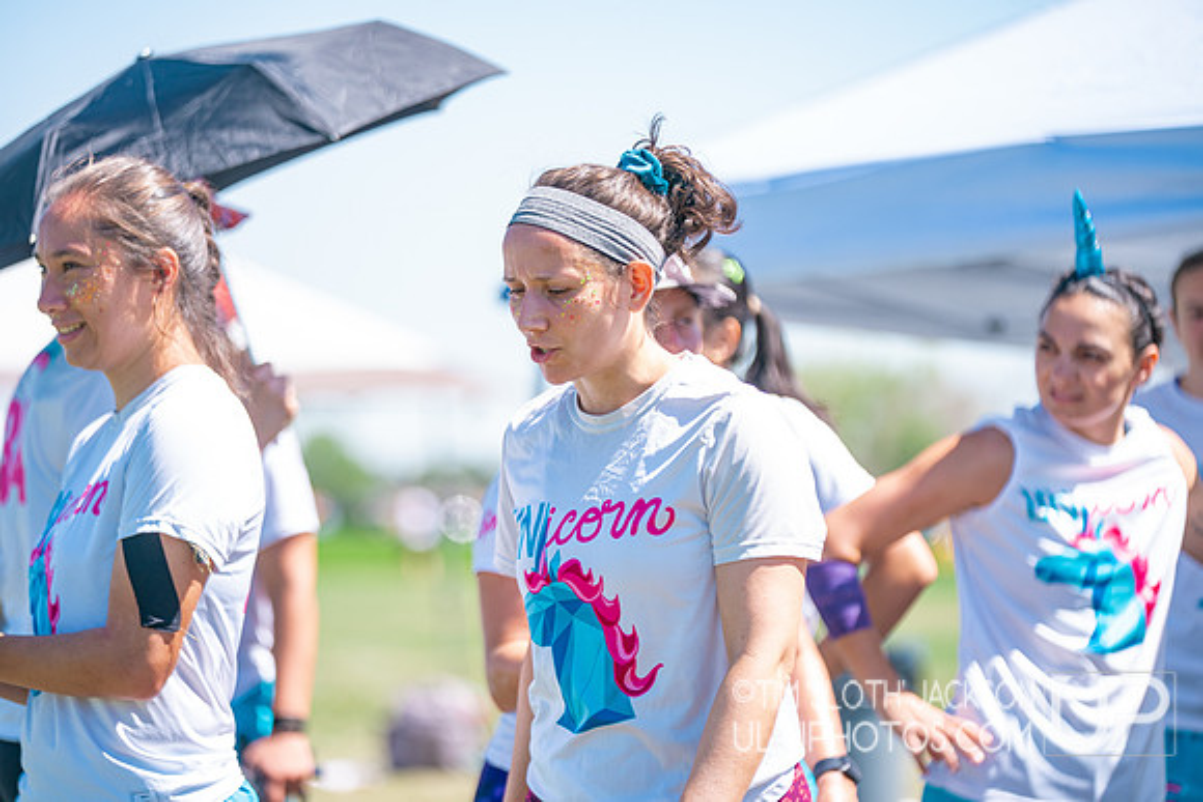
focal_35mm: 150
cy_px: 401
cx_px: 602
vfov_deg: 9.2
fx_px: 5013
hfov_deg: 13.7
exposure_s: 1/1600
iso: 250
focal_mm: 150
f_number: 2.8
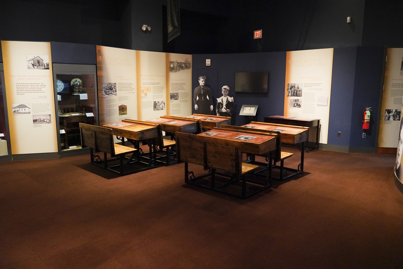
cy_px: 134
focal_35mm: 28
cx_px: 202
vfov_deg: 46.4
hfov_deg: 65.5
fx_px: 313
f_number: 4
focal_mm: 28
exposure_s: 1/100
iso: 8000
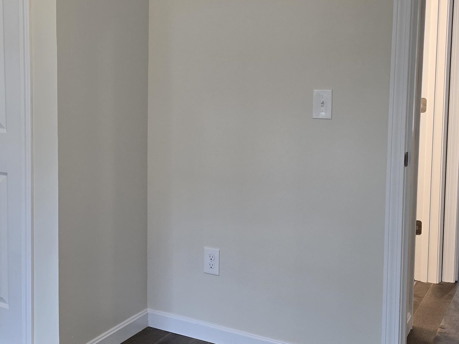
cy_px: 115
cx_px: 119
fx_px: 663
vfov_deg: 28.9
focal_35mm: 50
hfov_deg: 37.3
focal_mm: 6.3
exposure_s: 1/60
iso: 125
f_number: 1.7
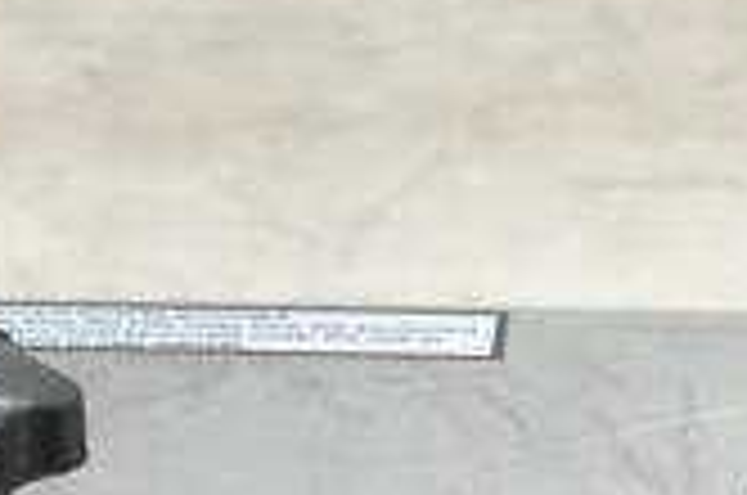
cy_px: 1701
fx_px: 5318
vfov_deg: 5.0
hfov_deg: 8.0
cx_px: 729
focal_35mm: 257
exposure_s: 1/50
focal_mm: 31
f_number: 4.2
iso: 2200
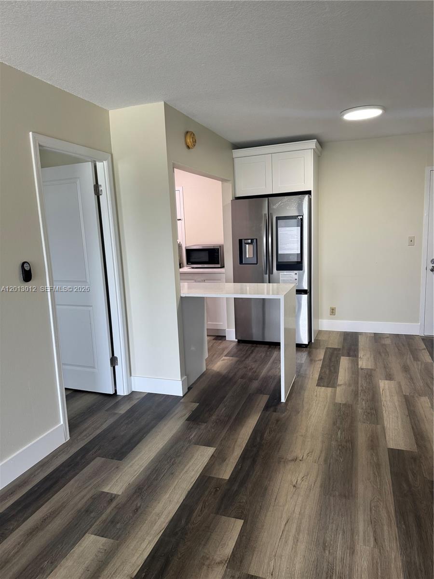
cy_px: 290
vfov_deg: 71.6
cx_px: 217
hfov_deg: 56.8
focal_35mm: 24
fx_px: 401
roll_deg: +3.1
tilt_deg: -9.0
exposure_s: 1/120
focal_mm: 6.76
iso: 160
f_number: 1.78
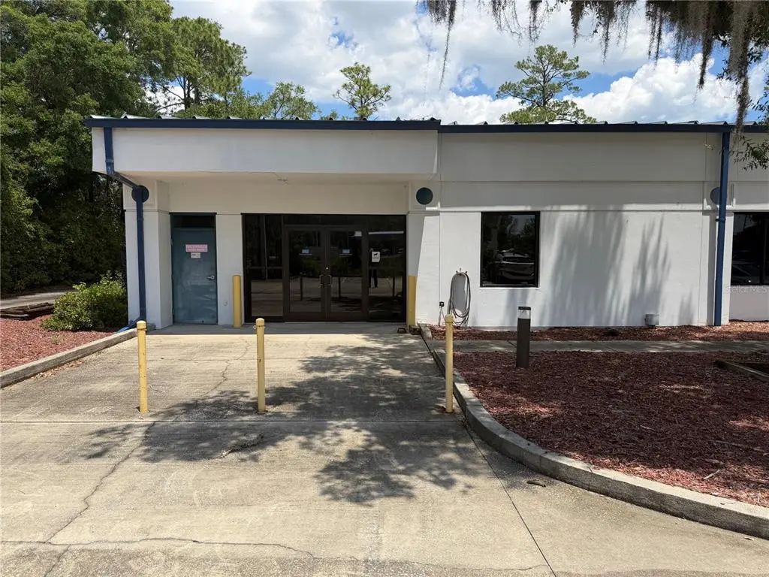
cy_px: 288
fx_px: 533
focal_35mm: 24
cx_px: 384
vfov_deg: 56.8
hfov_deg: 71.6
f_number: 1.78
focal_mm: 6.76
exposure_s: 1/4405
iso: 80
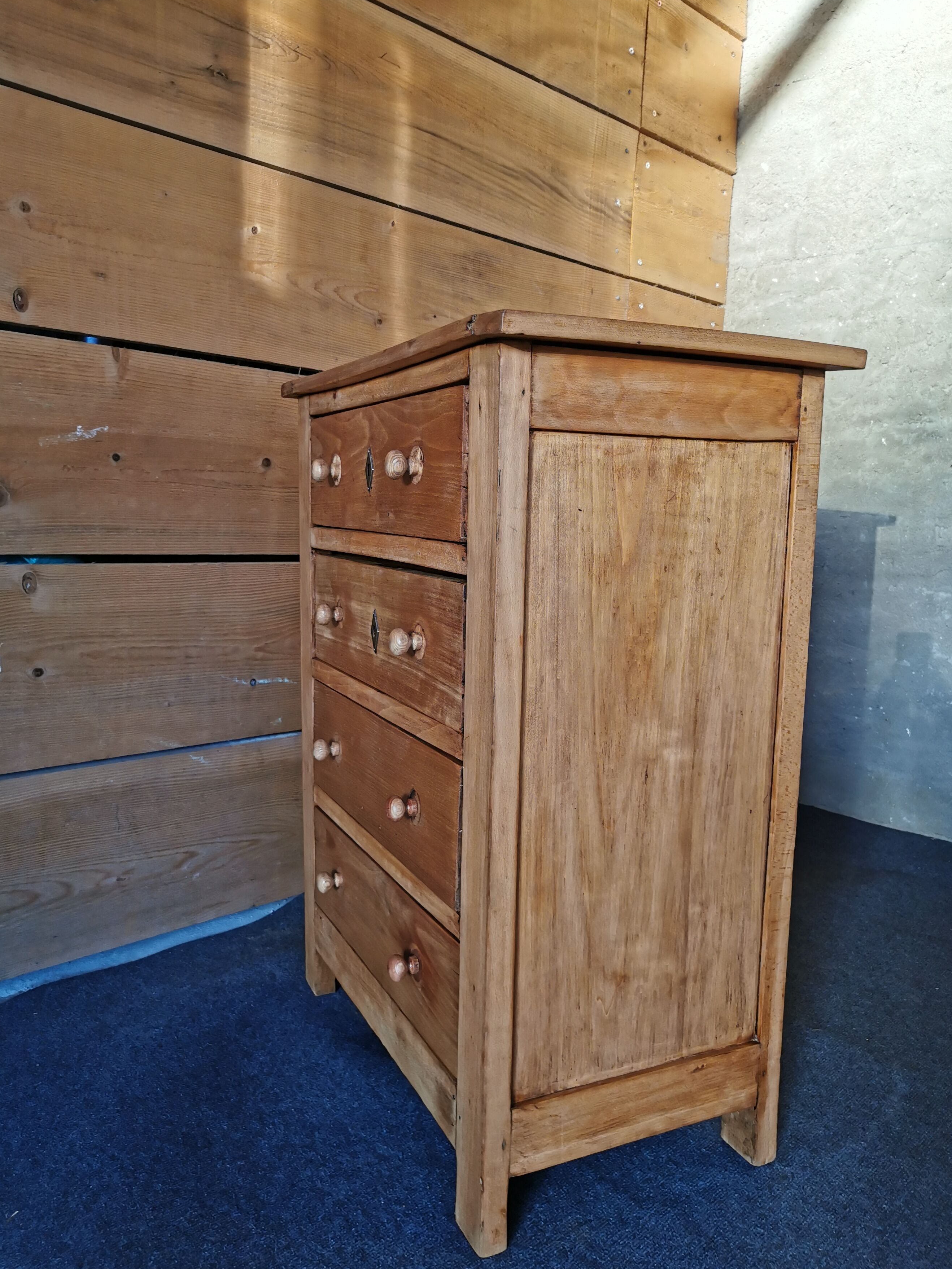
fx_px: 1027
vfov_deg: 63.4
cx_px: 488
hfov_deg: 49.7
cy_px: 641
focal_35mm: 28
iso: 50
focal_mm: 5.58
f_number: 1.8
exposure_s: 1/104
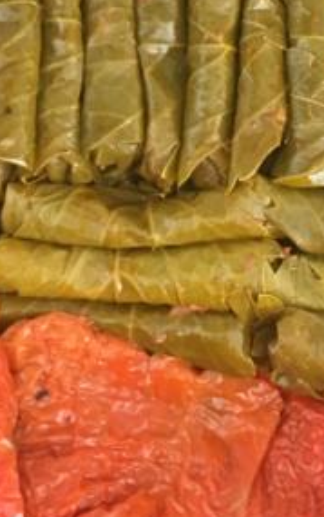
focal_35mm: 99
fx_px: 1397
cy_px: 14
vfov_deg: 20.4
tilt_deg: -75.7
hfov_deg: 13.2
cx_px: 154
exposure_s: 1/20
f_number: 2.2
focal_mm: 4.15
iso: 200
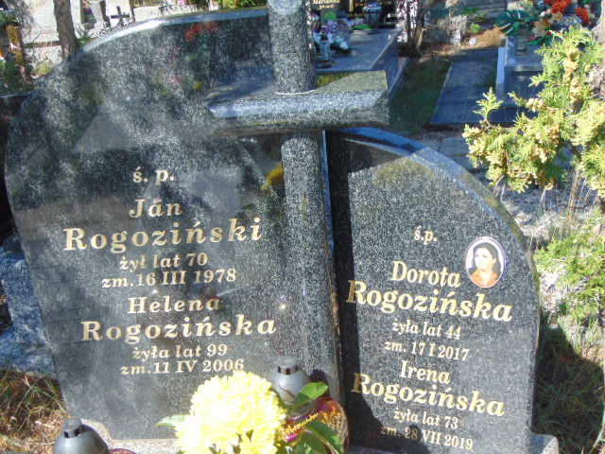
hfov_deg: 44.8
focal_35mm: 42
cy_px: 227
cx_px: 302
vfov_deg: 34.3
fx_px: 734
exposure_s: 1/400
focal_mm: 7.6
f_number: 3.3
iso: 80
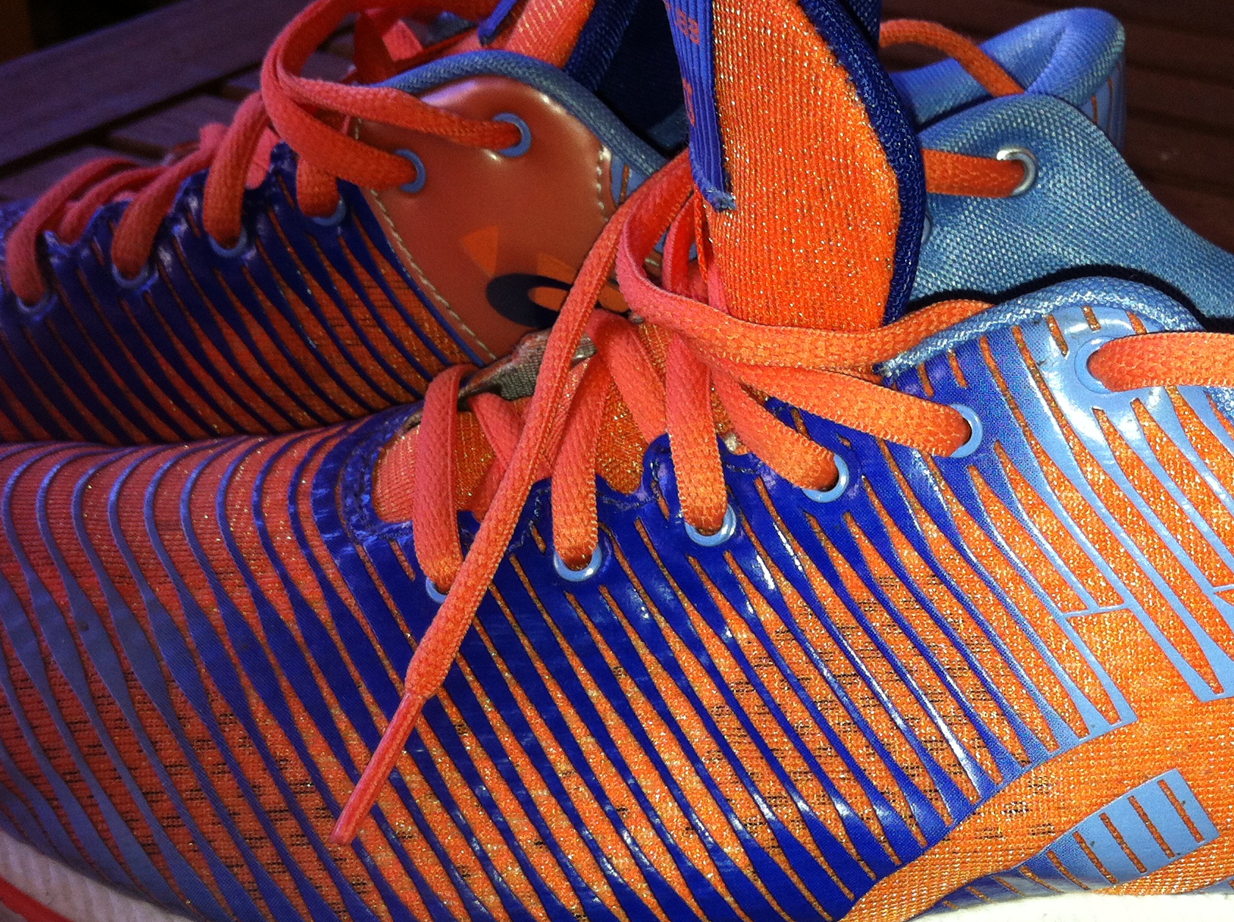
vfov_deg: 26.7
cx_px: 788
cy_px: 649
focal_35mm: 54
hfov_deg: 35.4
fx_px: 1922
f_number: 2.8
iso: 80
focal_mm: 3.85
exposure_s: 1/42
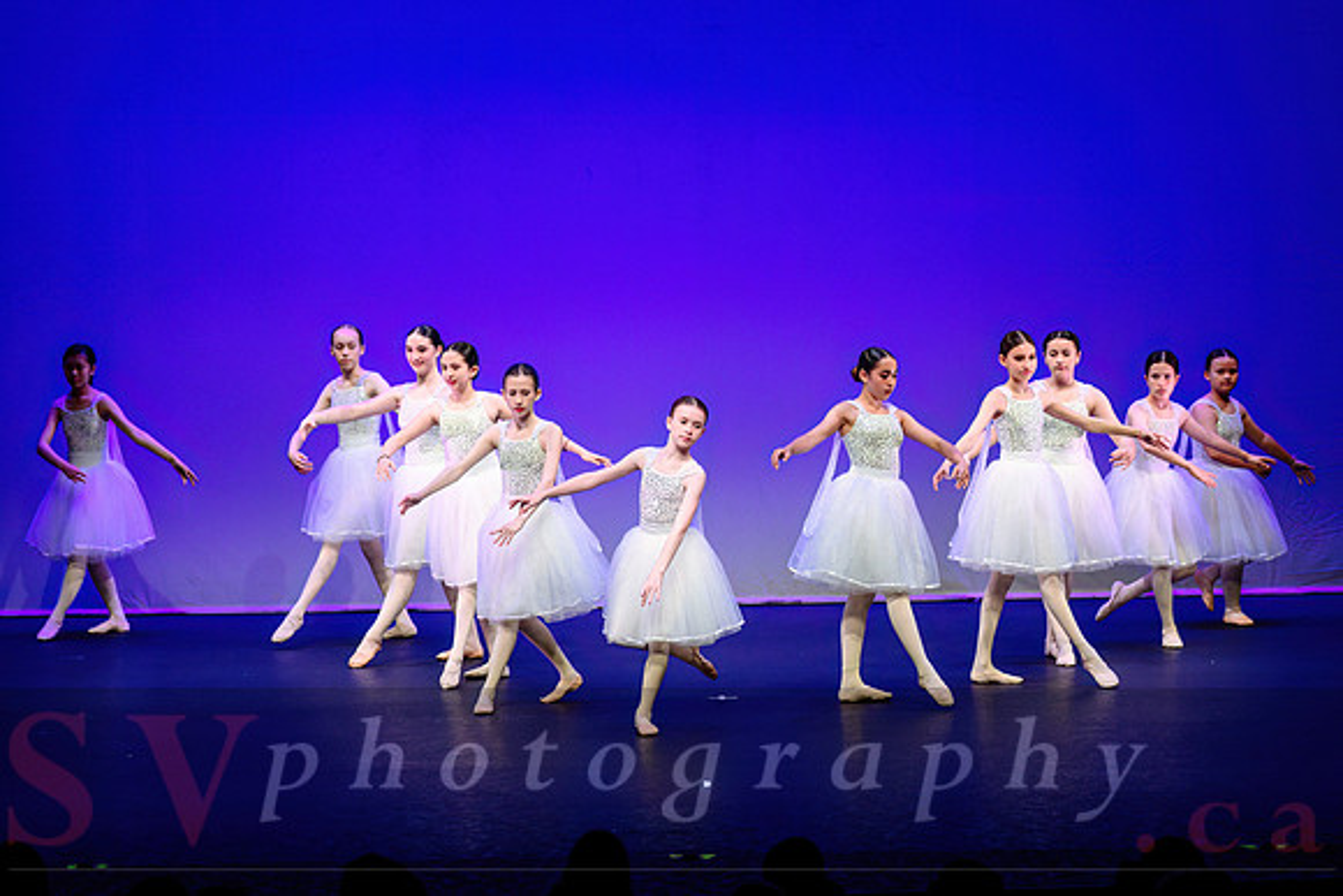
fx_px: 4173
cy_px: 436
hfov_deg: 18.3
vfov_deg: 12.3
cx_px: 632
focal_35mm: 112
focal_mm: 95
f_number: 2.8
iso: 1600
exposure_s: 1/640
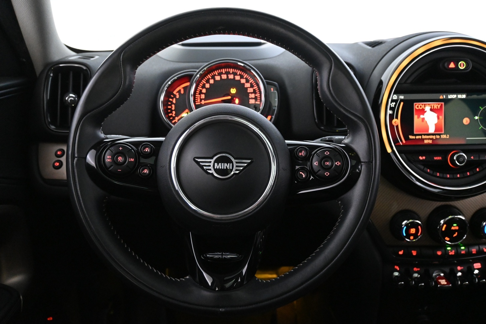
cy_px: 162
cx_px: 243
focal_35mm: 32
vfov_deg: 40.8
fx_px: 435
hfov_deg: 58.3
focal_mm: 21.5
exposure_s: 1/30
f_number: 4
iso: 5600
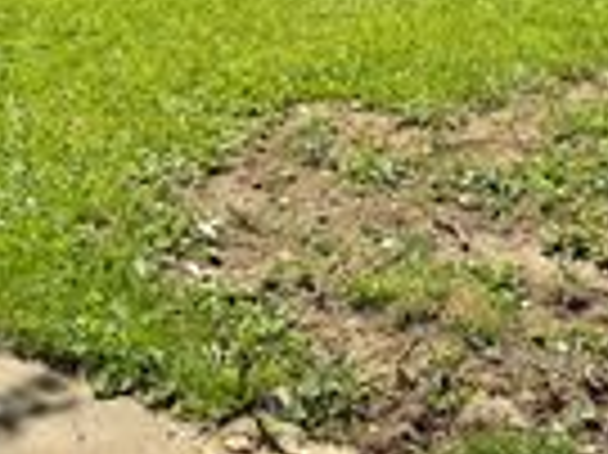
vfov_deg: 15.1
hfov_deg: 21.7
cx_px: 113
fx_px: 1562
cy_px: -263
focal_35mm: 89
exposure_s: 1/3802
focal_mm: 6.76
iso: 80
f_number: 1.78
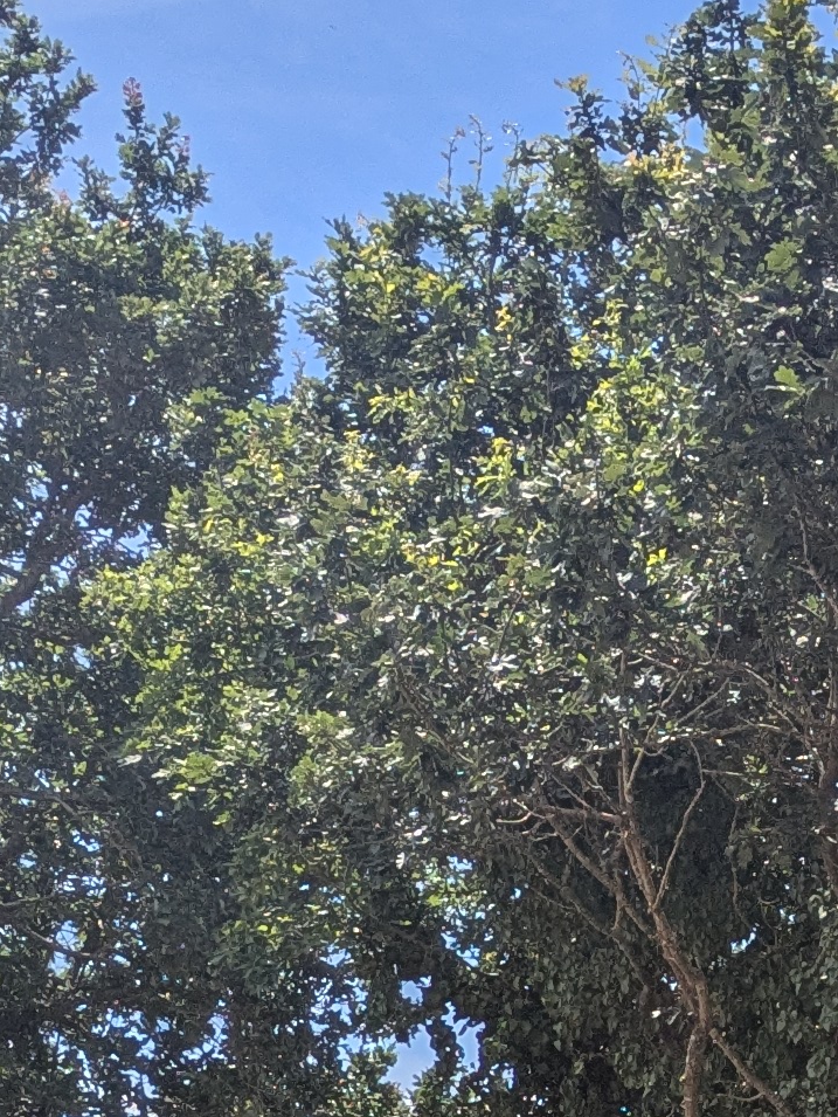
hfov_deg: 12.1
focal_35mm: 121
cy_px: 1618
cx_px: 830
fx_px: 3903
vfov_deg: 15.2
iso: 48
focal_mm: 5.43
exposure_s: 1/2538
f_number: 1.89
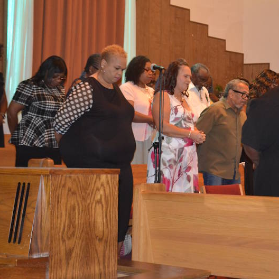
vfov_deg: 20.4
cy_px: 140
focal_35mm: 85
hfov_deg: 20.4
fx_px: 775
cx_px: 176
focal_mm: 44
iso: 3200
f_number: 5.3
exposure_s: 1/60
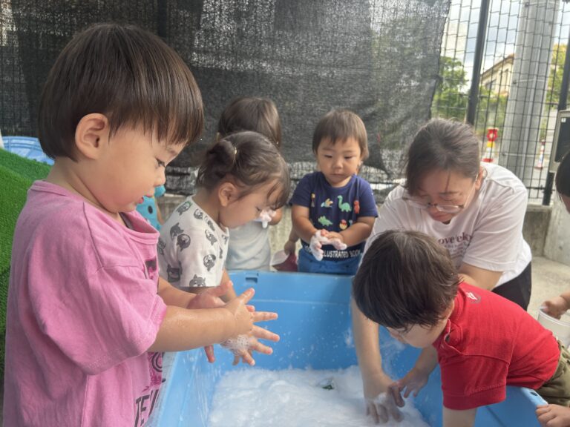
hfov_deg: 67.3
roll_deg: -2.4
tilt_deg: -7.0
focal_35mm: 26
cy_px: 214
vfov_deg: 53.1
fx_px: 428
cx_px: 285
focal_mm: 5.7
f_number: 1.5
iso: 50
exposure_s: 1/418
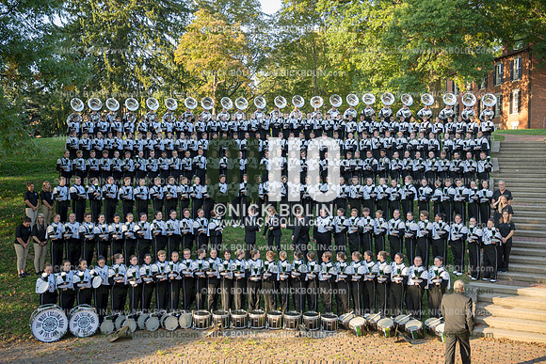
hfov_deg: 54.4
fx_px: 531
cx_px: 273
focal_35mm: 35
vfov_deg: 37.9
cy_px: 182
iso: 125
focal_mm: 35
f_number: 4
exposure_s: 1/100
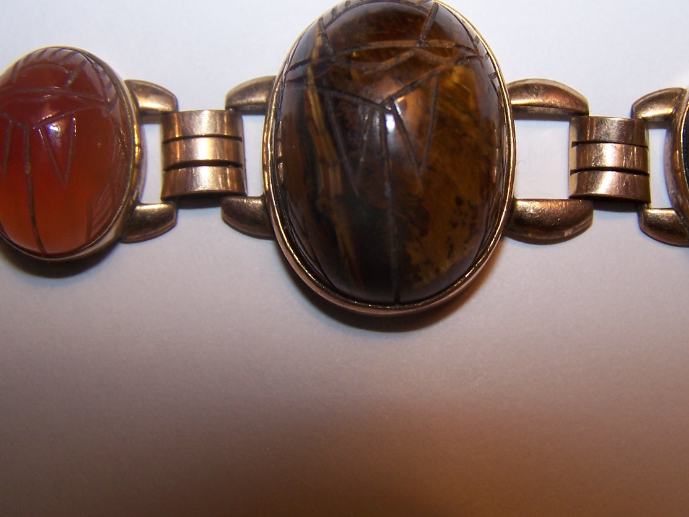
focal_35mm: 53
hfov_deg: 36.1
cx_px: 407
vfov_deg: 27.5
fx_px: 1055
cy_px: 217
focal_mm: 6.3
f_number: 2.8
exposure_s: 1/60
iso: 80
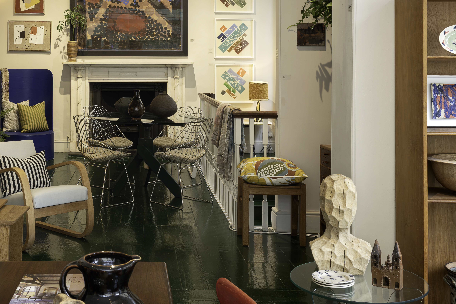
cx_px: 127
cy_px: 63
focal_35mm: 53
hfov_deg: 36.9
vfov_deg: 25.2
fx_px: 669
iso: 250
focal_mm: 31.5
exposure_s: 1/2.5
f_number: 13
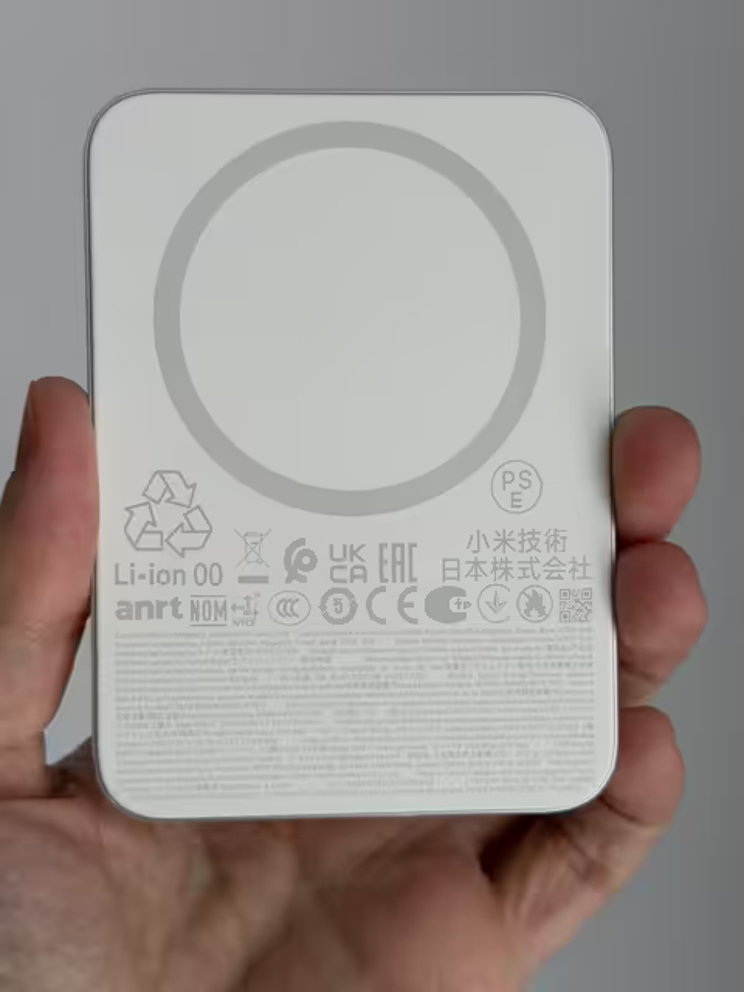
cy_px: 496
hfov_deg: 30.3
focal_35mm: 48
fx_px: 1376
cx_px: 372
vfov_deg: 39.7
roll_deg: +1.2
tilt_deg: -14.5
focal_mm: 6.76
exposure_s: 1/93
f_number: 1.78
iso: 100
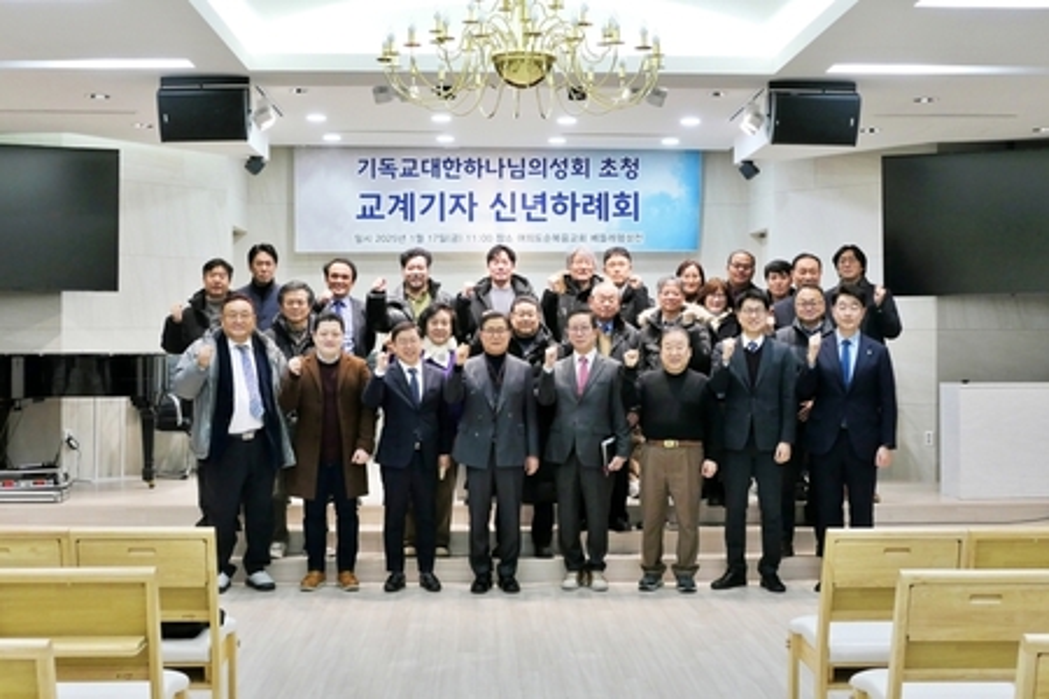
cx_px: 524
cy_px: 350
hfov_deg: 39.6
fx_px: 1457
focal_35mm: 50
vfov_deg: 27.0
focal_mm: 18.17
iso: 800
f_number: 4.5
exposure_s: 1/80
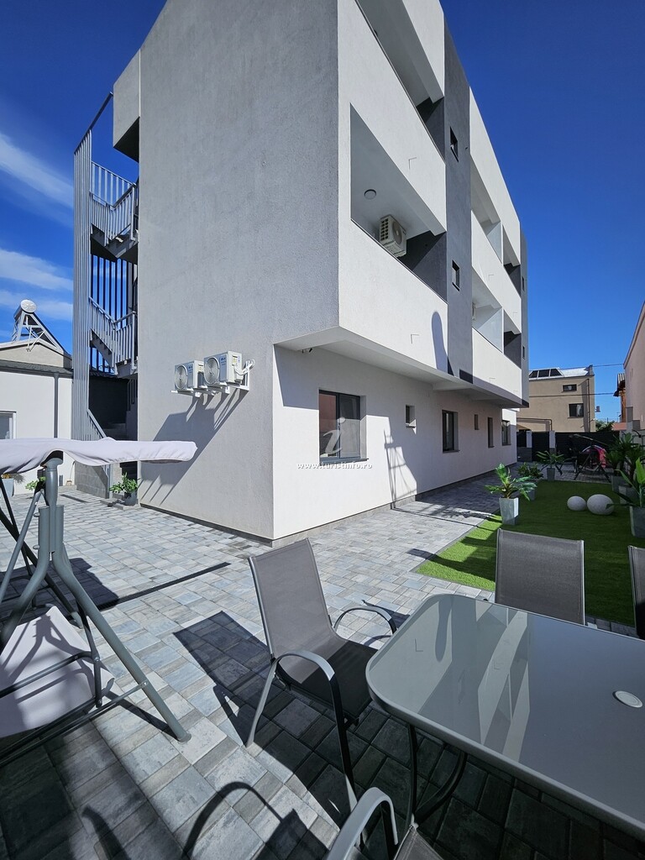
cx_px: 322
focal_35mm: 13
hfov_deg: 89.9
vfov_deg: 106.2
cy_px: 430
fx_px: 323
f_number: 2.2
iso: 32
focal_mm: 1.7
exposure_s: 1/2038
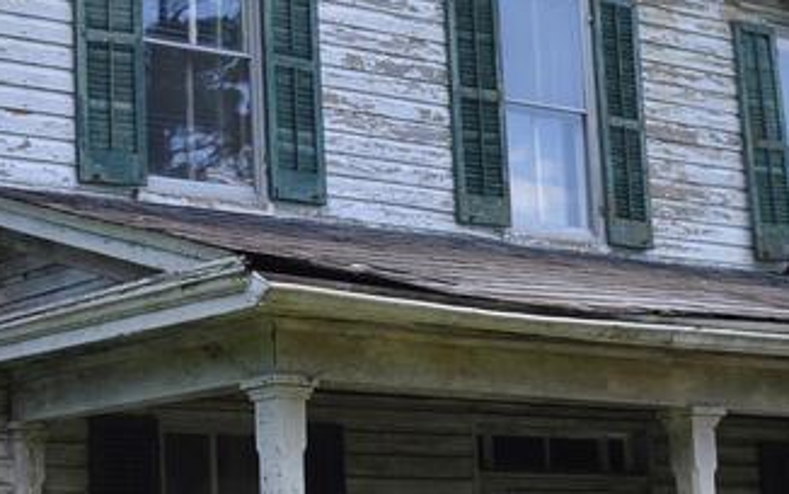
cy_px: 275
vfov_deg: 13.6
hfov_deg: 21.1
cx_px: 65
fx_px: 2065
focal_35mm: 96
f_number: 5.6
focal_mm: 20
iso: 100
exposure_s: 1/125
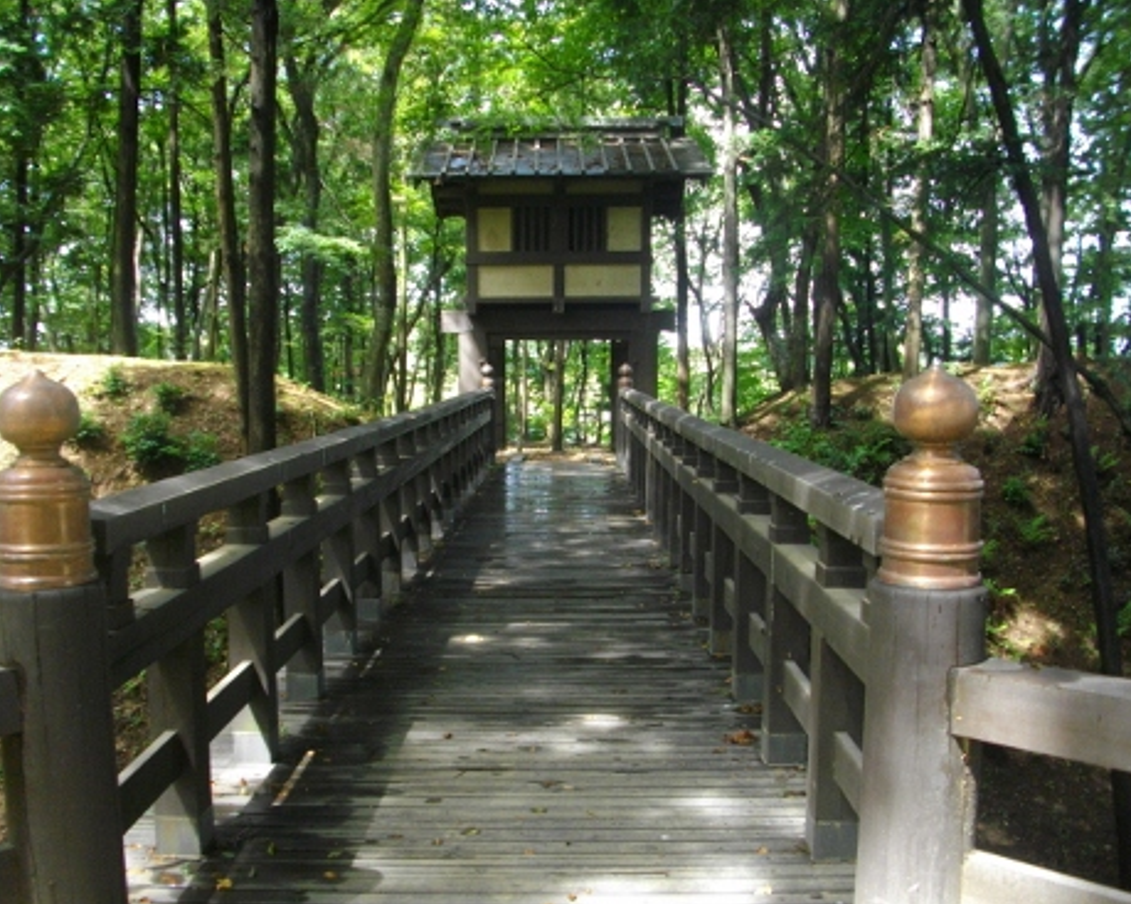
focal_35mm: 34
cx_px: 564
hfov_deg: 52.9
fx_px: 1138
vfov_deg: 43.3
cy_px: 445
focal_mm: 5.7
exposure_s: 1/100
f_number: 2.9
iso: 226
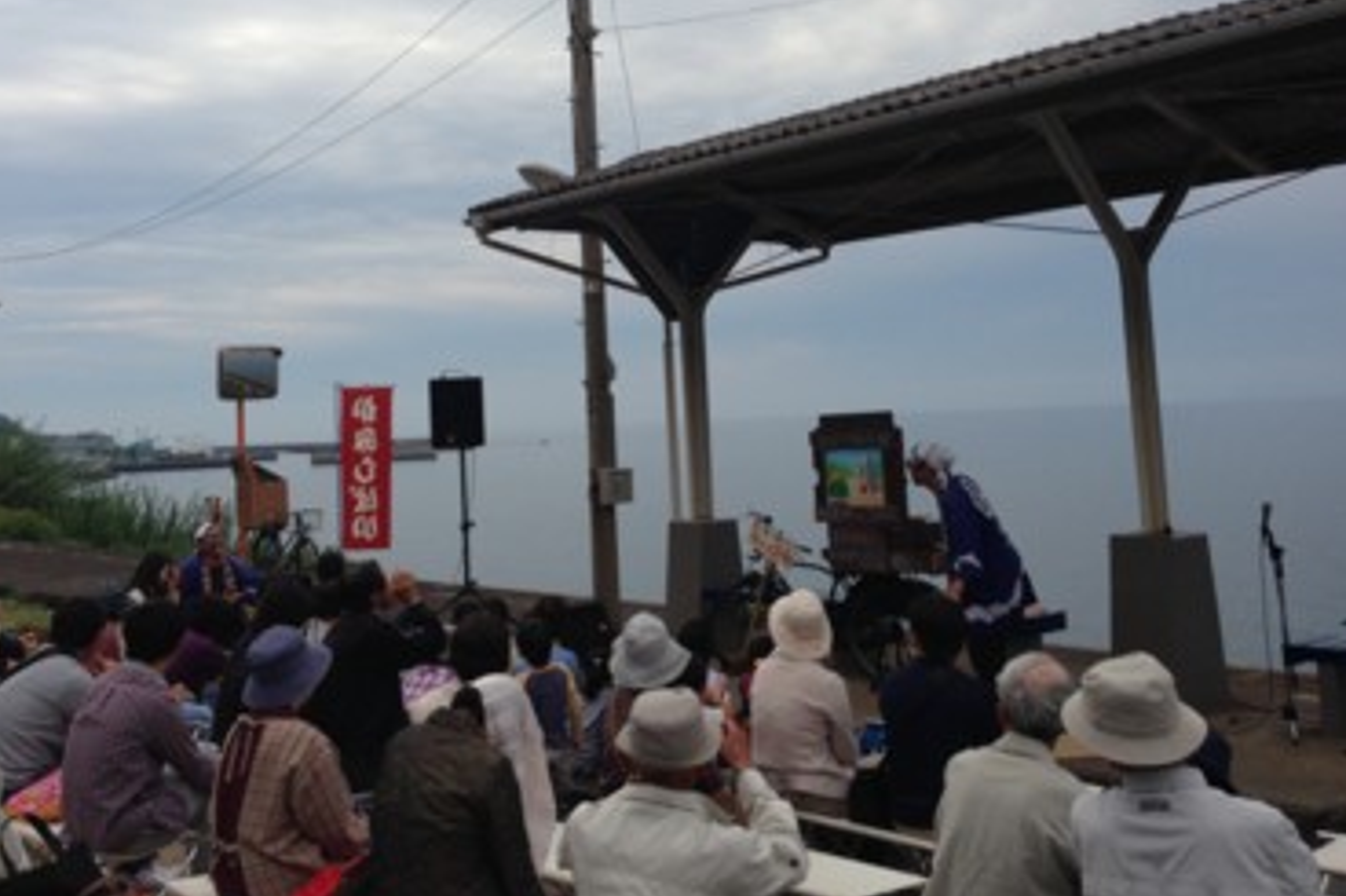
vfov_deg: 31.6
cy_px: 296
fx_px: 1570
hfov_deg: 46.4
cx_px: 636
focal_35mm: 42
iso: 50
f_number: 2.4
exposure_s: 1/1106
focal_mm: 4.13
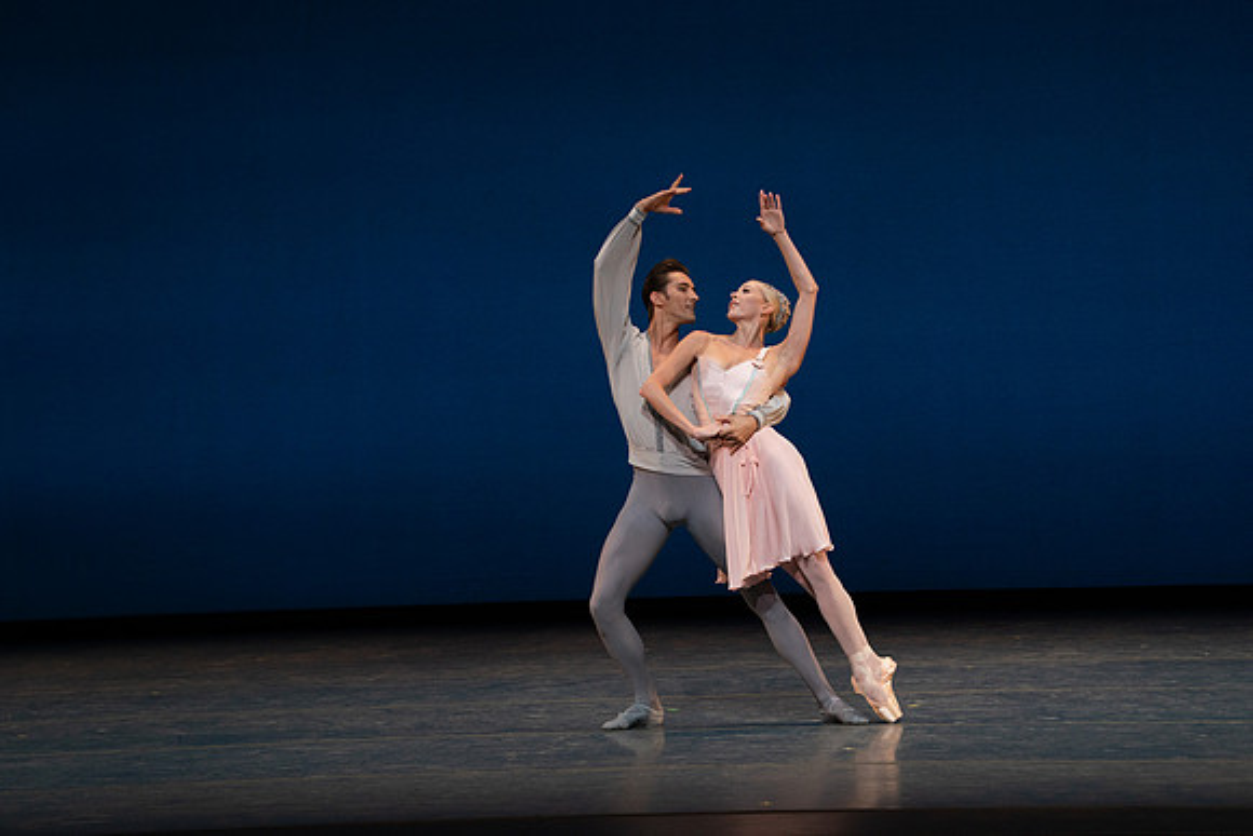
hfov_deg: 10.3
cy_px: 418
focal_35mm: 200
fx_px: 6962
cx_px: 626
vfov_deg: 6.9
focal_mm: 200
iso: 3200
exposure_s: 1/500
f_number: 8
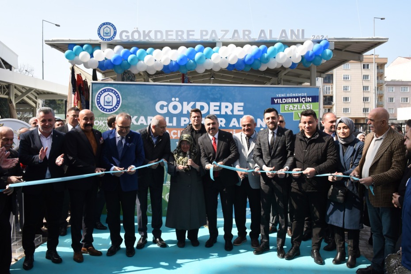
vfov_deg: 45.0
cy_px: 137
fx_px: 331
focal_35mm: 29
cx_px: 206
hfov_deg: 63.7
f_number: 9
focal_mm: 29
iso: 1000
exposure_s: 1/800
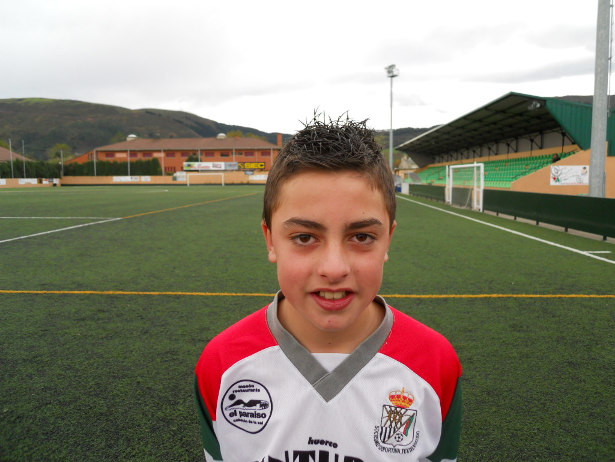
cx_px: 308
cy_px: 231
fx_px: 497
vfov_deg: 49.7
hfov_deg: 63.4
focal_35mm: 28
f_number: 2.7
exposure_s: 1/250
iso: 200
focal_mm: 5
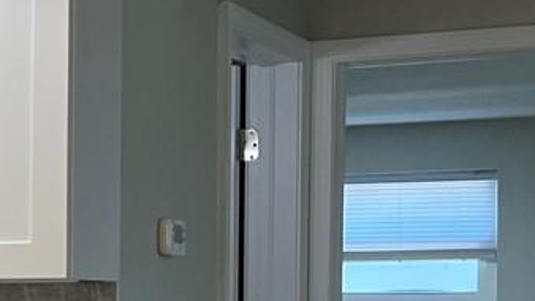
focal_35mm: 134
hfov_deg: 14.0
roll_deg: -0.4
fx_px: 1901
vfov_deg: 9.0
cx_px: -457
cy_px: 320
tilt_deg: -0.5
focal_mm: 5.1
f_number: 1.6
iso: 100
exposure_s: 1/120
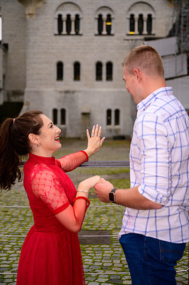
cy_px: 142
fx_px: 434
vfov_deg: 36.3
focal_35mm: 55
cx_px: 94
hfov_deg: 24.6
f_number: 3.2
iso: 400
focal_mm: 55
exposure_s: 1/1250
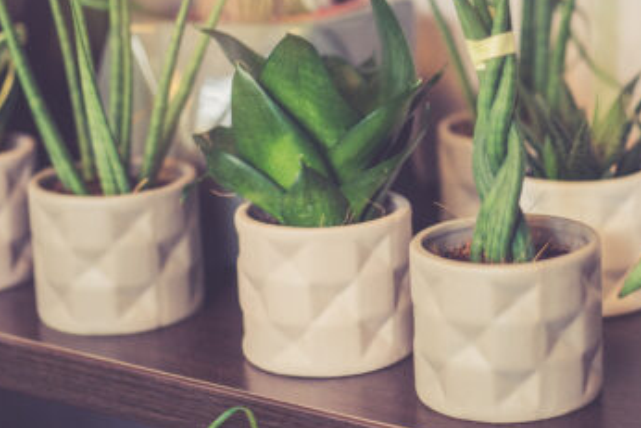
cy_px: 94
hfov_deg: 18.2
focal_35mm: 111
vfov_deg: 12.3
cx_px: 550
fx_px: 1977
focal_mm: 50
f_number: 2.2
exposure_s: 1/100
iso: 800
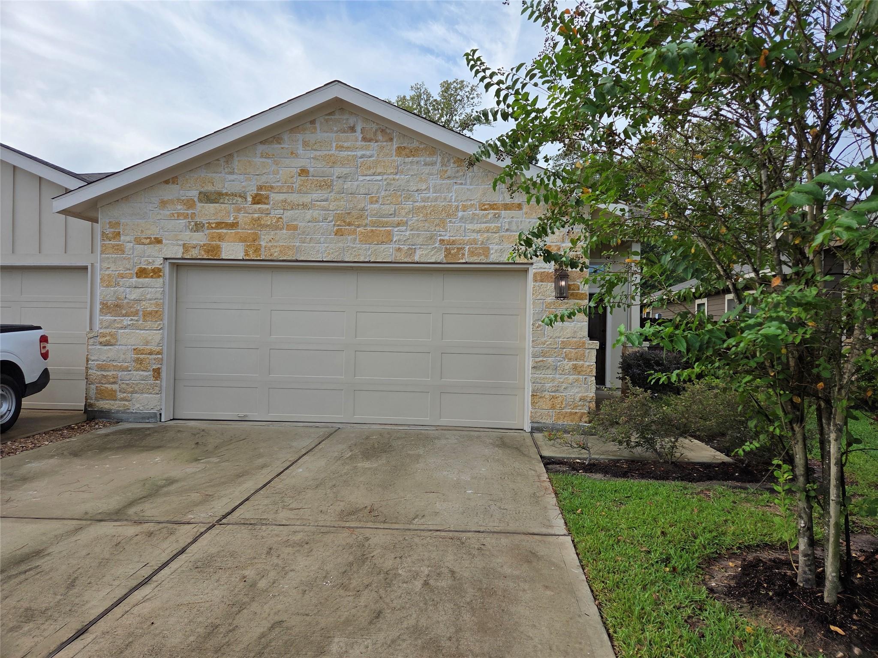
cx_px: 439
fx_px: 583
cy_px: 329
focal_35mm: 23
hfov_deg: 73.9
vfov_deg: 58.9
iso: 80
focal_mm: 5.4
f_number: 1.8
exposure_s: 1/2730
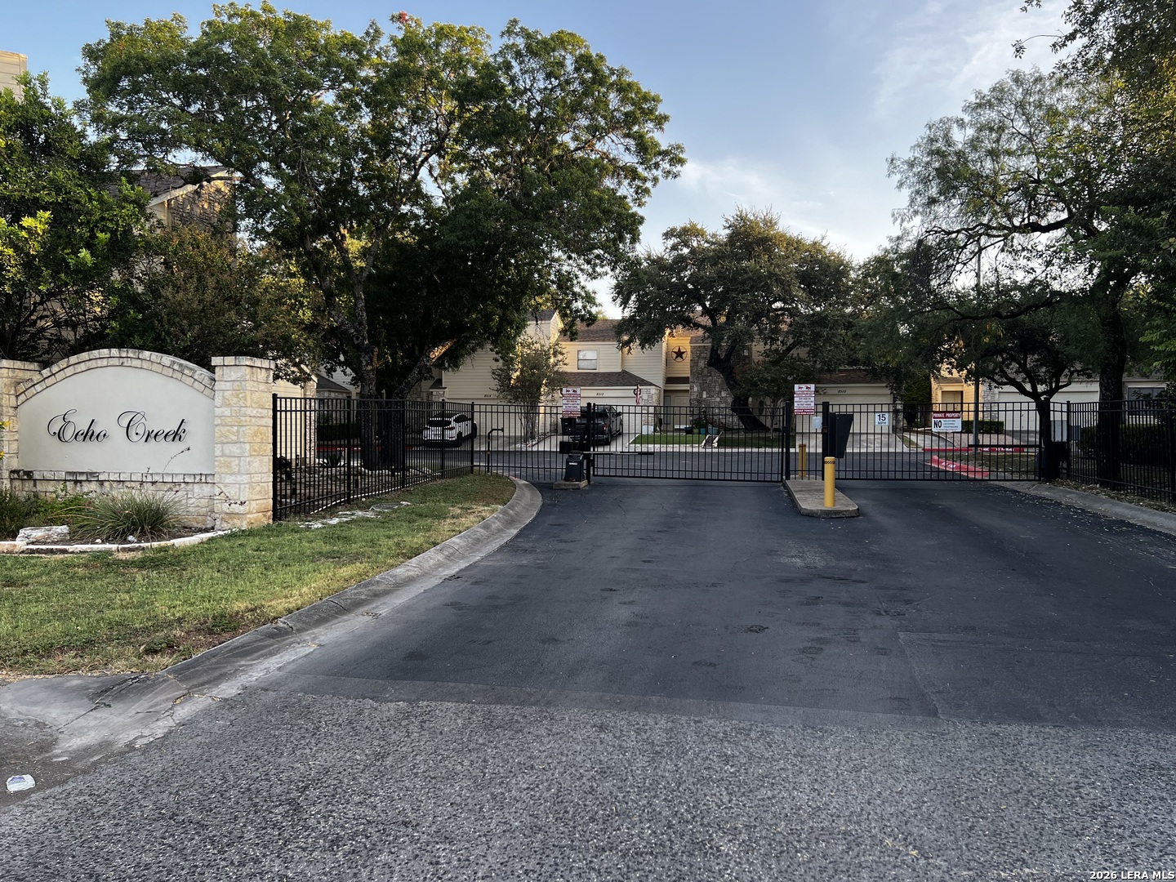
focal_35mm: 26
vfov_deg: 53.1
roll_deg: -0.3
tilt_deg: -0.5
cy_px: 441
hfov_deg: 67.3
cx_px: 588
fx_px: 883
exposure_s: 1/299
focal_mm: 5.7
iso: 50
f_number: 1.5
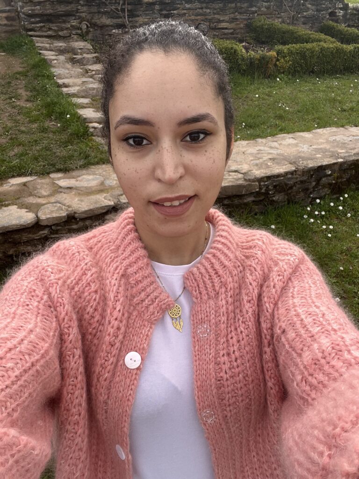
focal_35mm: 30
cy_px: 240
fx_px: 415
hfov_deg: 46.8
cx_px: 180
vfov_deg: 60.0
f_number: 2.2
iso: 32
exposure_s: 1/254
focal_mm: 2.71
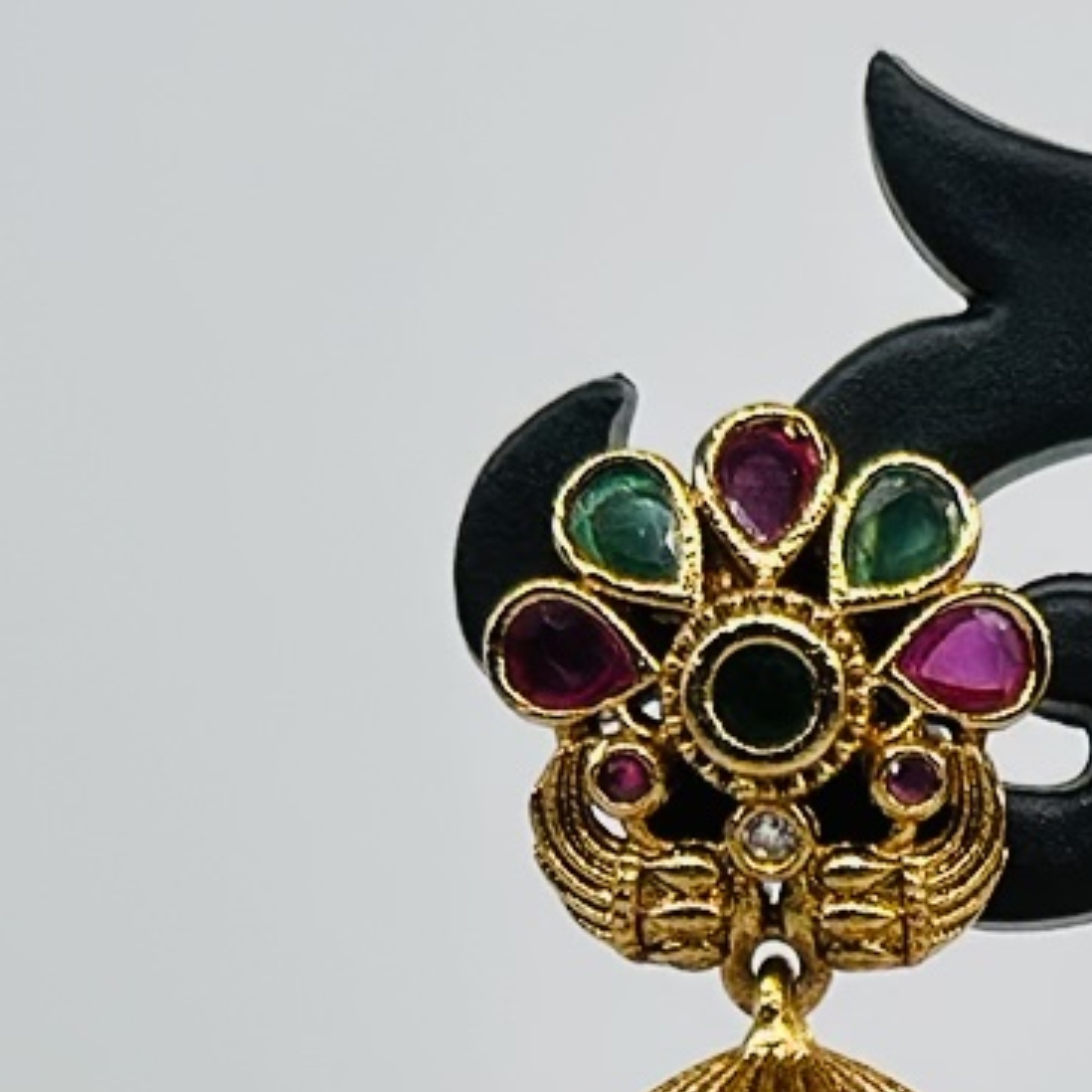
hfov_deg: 7.4
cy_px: 2026
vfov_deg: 7.3
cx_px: 1626
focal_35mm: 234
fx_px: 8352
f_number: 1.78
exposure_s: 1/1541
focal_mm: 6.86
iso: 80
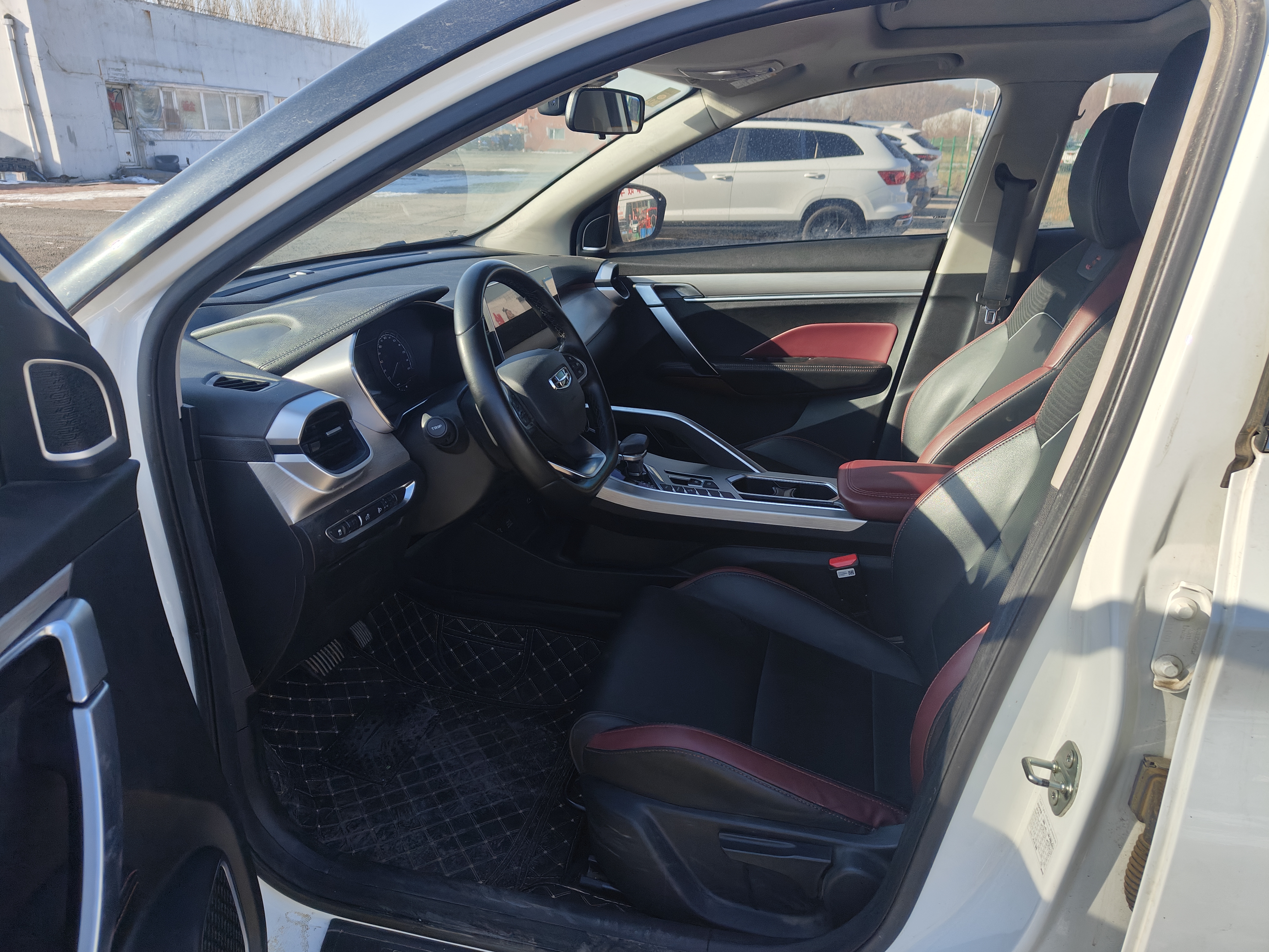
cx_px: 634
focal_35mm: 24
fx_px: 880
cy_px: 476
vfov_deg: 56.8
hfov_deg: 71.6
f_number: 1.8
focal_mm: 5.59
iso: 64
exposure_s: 1/18140
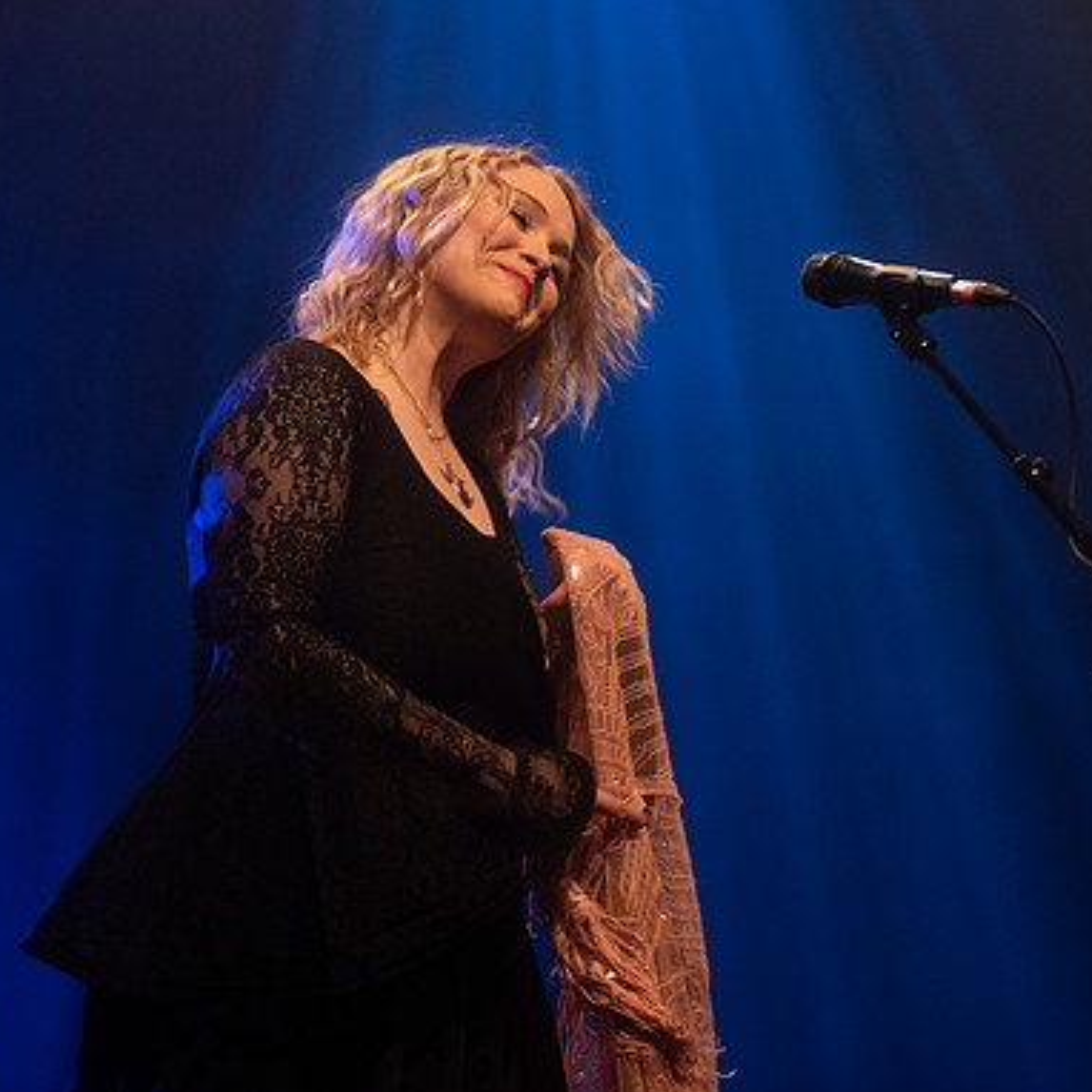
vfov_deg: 12.0
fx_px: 5211
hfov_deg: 12.0
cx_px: 683
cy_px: 471
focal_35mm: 146
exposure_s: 1/200
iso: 2500
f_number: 3.2
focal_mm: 100
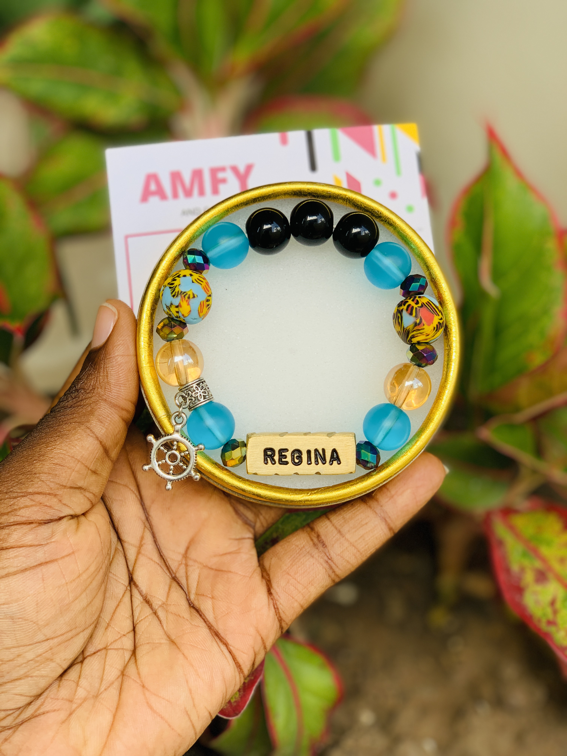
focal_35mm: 52
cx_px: 284
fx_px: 1136
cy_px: 378
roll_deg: -0.7
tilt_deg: -35.7
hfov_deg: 28.0
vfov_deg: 36.8
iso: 16
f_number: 2.4
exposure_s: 1/171
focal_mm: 6
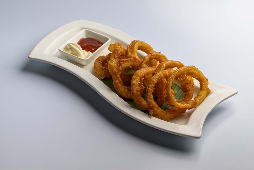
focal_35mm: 85
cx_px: 127
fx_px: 600
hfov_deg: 23.9
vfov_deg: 16.1
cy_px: 85
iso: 80
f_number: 8.5
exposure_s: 1/200
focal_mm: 85
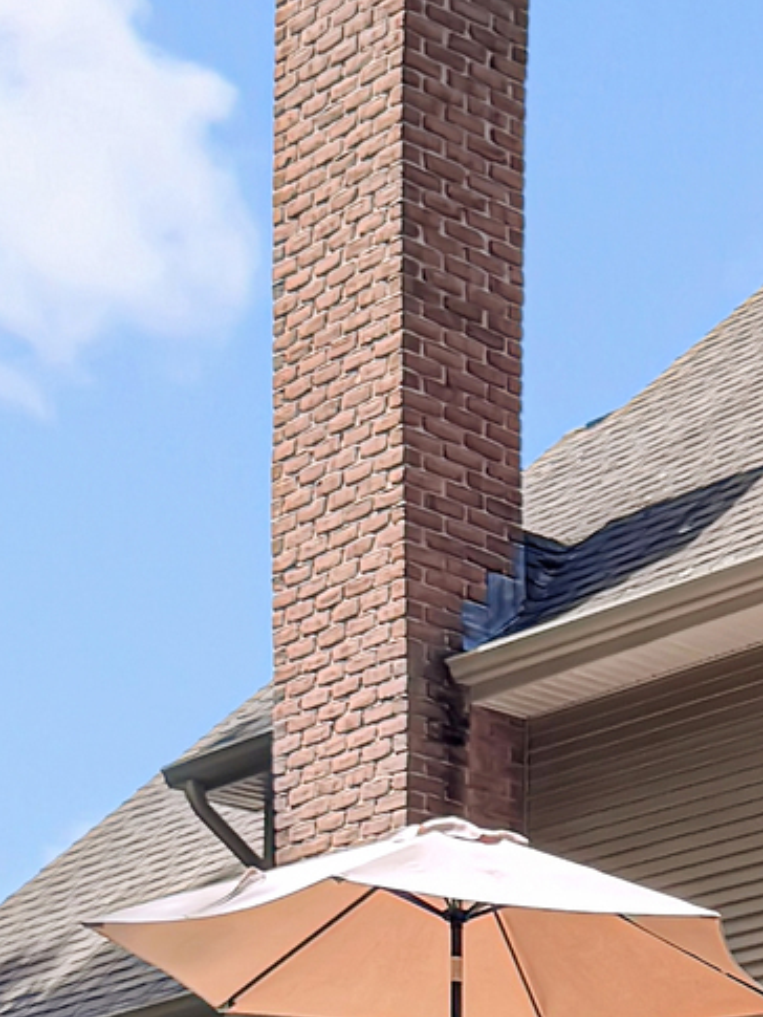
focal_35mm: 114
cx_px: 1333
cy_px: 1208
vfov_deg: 16.6
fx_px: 3349
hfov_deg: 12.0
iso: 80
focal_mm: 6.76
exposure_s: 1/1637
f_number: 1.78
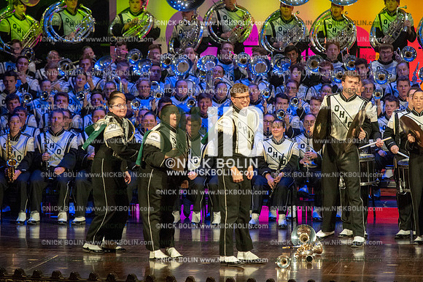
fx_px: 2818
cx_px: 212
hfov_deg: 8.6
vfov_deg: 5.7
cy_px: 141
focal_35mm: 240
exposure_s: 1/250
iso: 8000
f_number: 5.6
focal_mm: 240
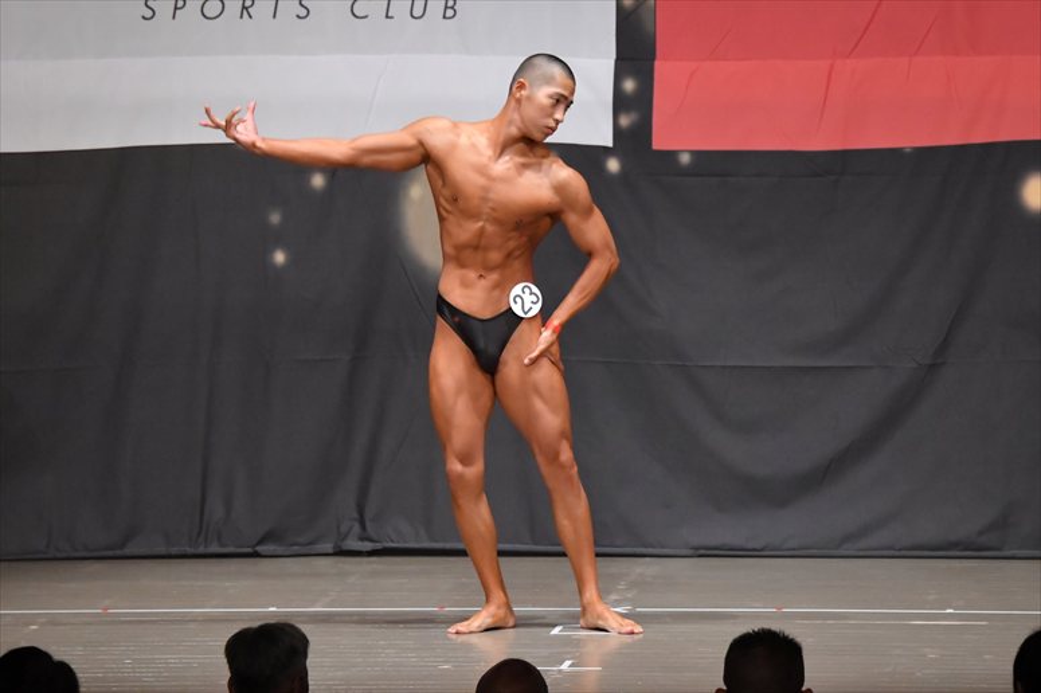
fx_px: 6272
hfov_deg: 9.5
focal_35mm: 217
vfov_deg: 6.3
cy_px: 346
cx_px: 520
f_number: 5.6
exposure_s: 1/400
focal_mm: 145
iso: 6400
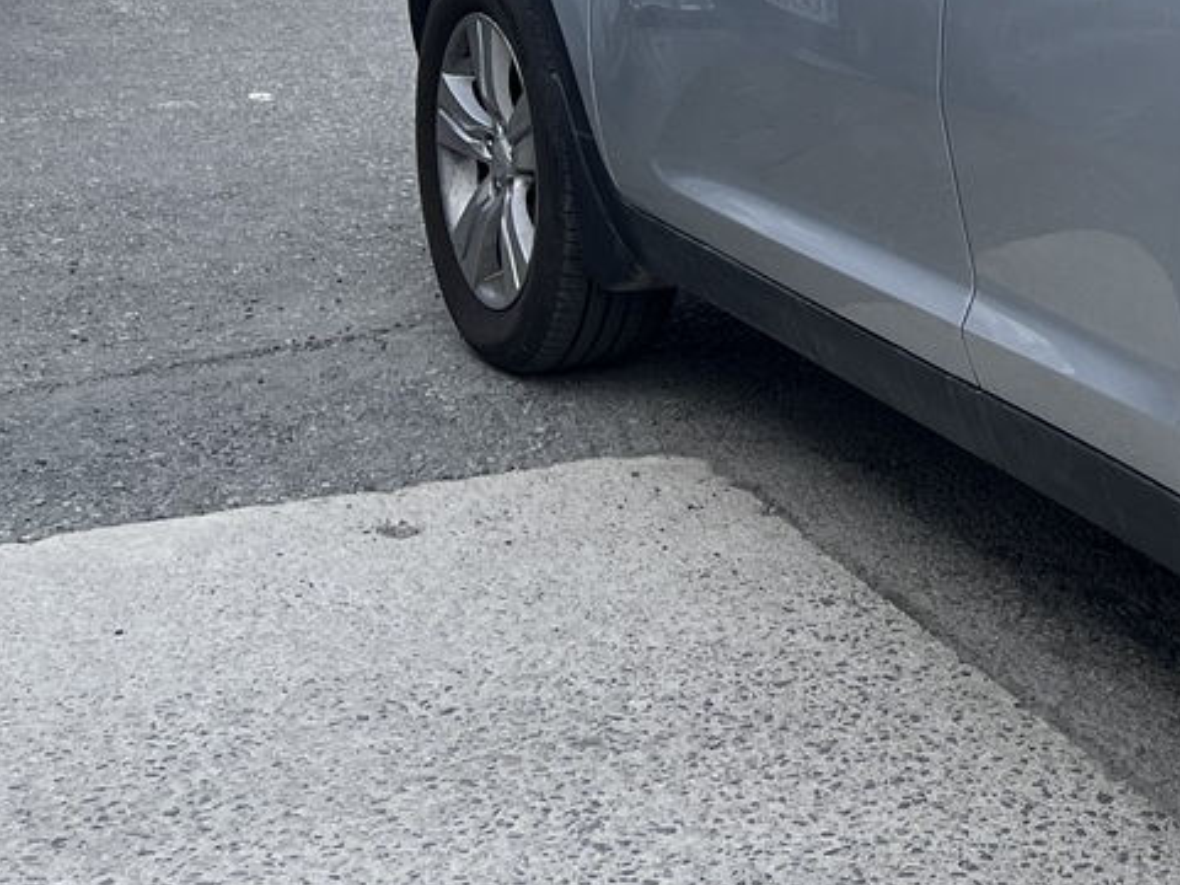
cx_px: 1763
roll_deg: +0.0
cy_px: -81
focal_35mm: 78
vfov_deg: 18.2
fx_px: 2659
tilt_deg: -10.8
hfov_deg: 21.2
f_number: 1.6
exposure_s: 1/1672
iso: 50
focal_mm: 5.1
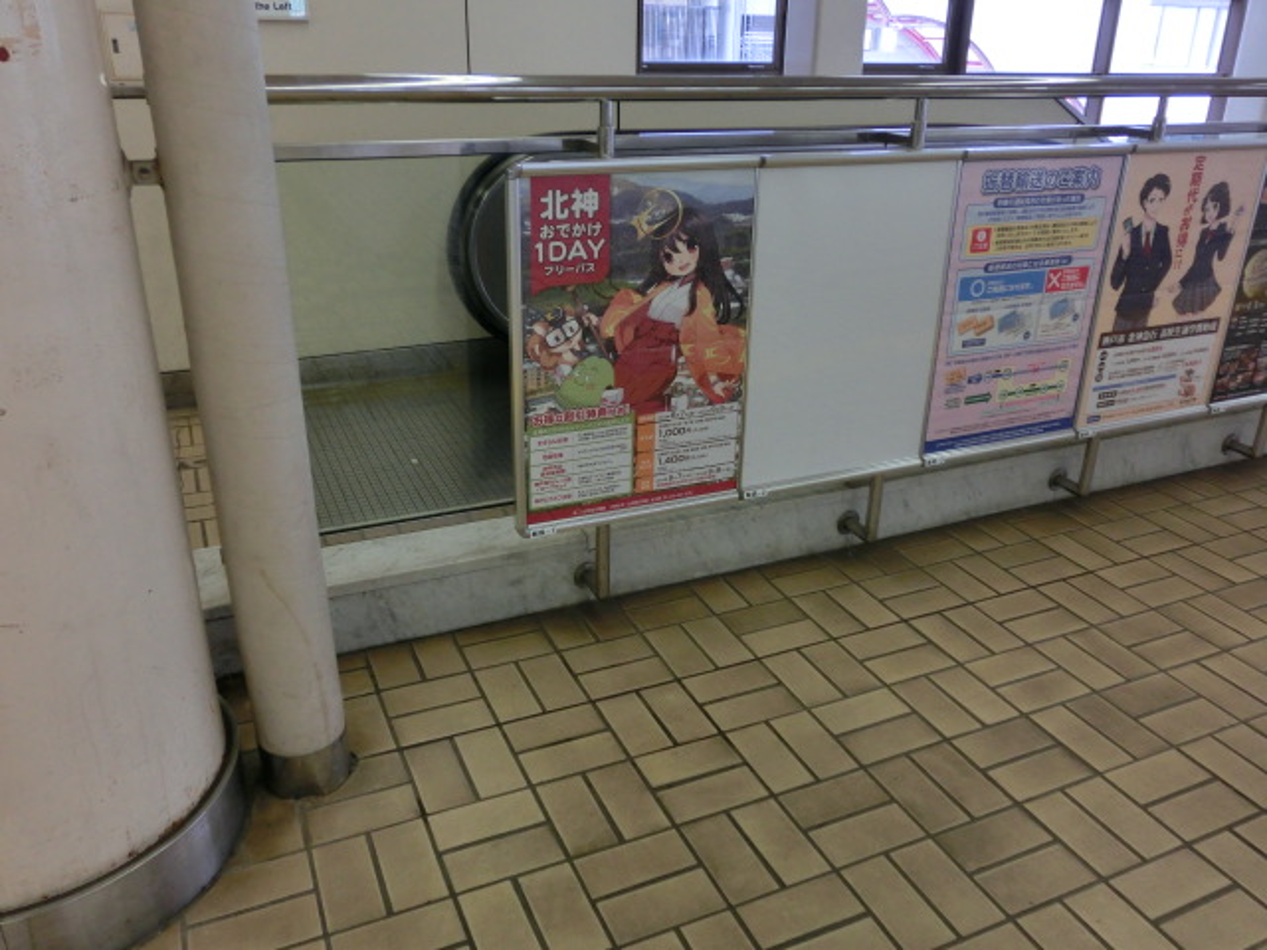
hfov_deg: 63.4
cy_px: 475
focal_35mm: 28
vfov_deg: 49.7
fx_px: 1025
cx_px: 634
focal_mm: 5
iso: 160
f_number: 3
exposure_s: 1/125
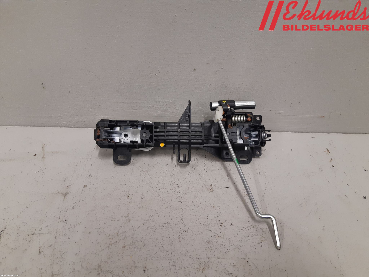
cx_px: 184
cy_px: 138
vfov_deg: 53.1
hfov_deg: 67.3
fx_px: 277
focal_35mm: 26
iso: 160
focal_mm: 3.93
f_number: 1.7
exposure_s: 1/50
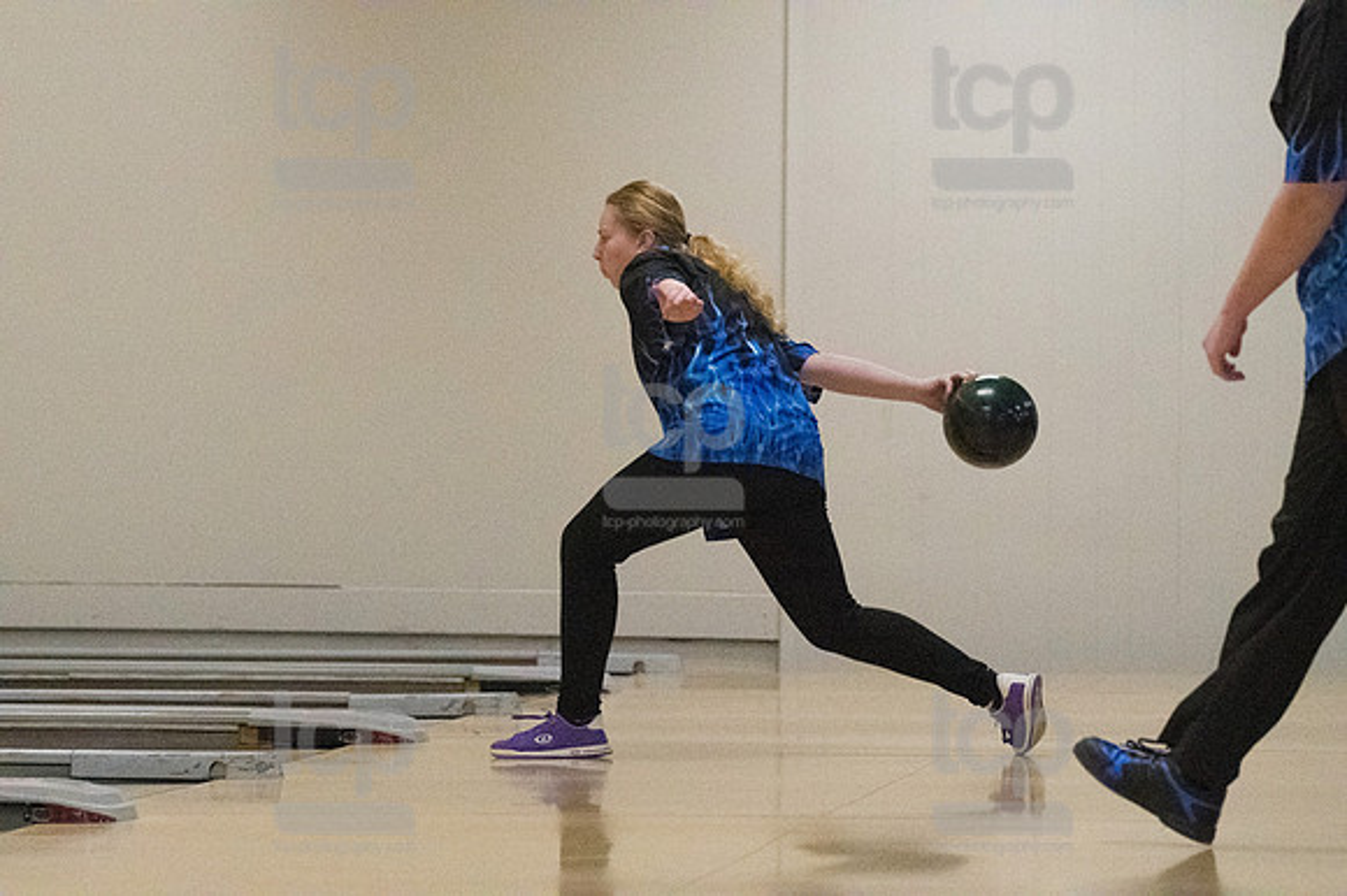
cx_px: 674
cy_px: 448
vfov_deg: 7.5
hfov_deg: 11.2
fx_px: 6843
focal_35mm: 183
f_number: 4
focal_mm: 122
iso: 10000
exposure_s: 1/1250
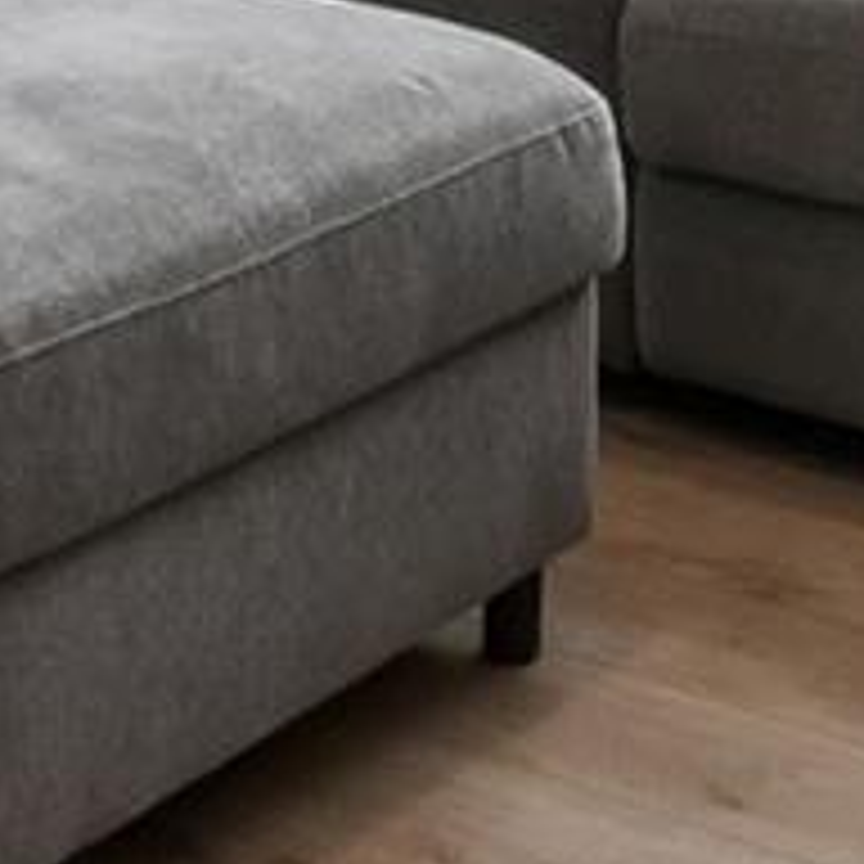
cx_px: 562
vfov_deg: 14.1
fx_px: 2993
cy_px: -788
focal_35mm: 106
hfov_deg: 16.4
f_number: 11
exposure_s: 1/60
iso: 400
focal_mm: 10
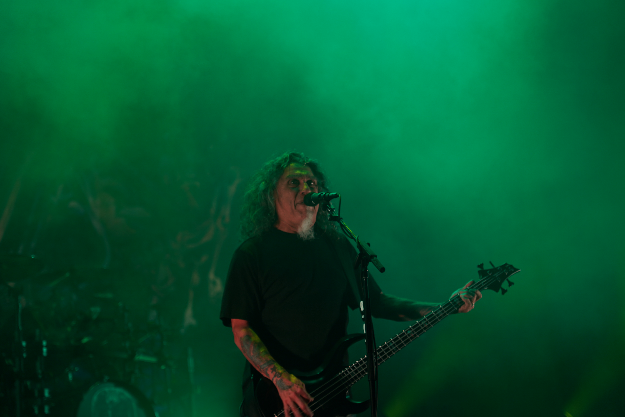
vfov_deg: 13.0
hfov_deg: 19.5
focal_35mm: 105
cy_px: 208
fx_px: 1823
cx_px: 312
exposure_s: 1/125
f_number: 4
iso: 125
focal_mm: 105
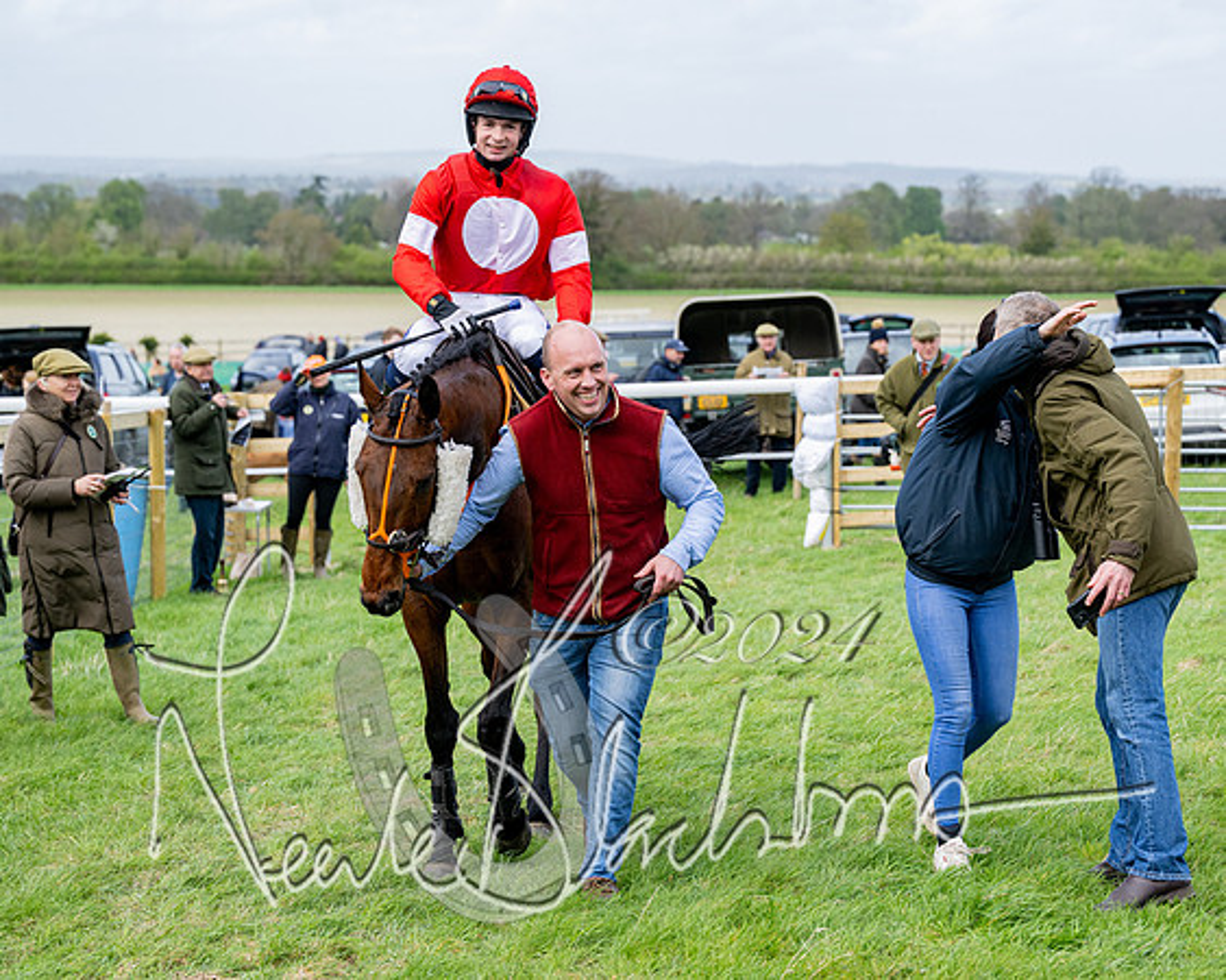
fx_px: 3111
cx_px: 665
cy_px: 484
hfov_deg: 22.3
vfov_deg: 17.9
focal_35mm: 86
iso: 400
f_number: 4
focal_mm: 70
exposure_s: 1/1600
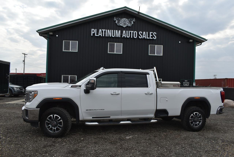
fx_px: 176
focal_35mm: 27
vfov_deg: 48.0
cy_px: 78
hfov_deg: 67.3
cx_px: 117
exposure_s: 1/250
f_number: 8
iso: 100
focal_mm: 18
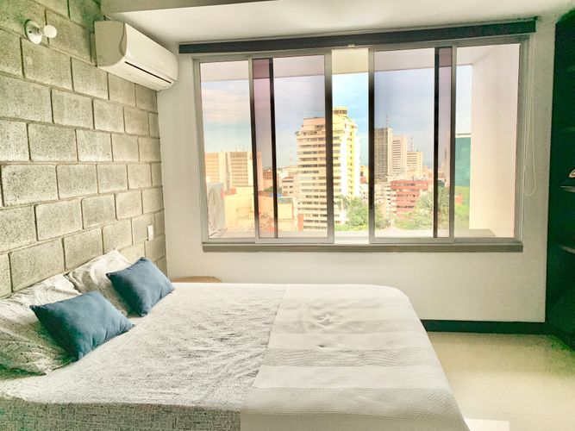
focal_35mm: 26
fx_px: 432
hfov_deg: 67.3
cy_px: 216
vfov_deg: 53.0
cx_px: 288
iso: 50
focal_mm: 4.25
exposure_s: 1/121
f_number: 1.8
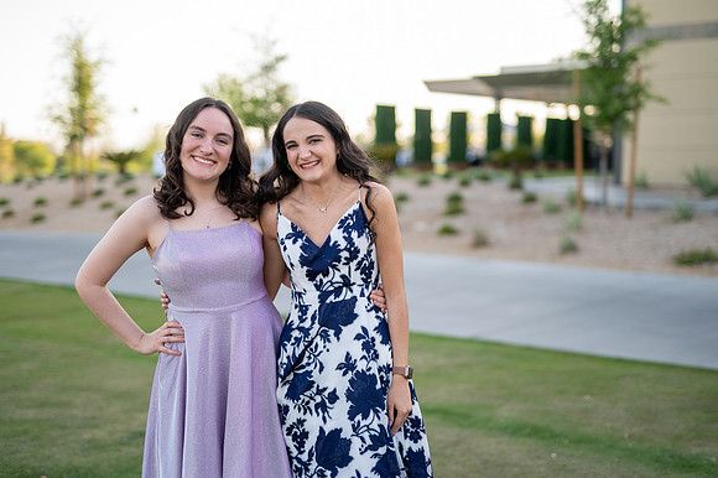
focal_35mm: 50
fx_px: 997
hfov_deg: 39.6
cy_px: 239
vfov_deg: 27.0
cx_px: 359
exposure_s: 1/640
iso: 100
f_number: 1.4
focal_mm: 50
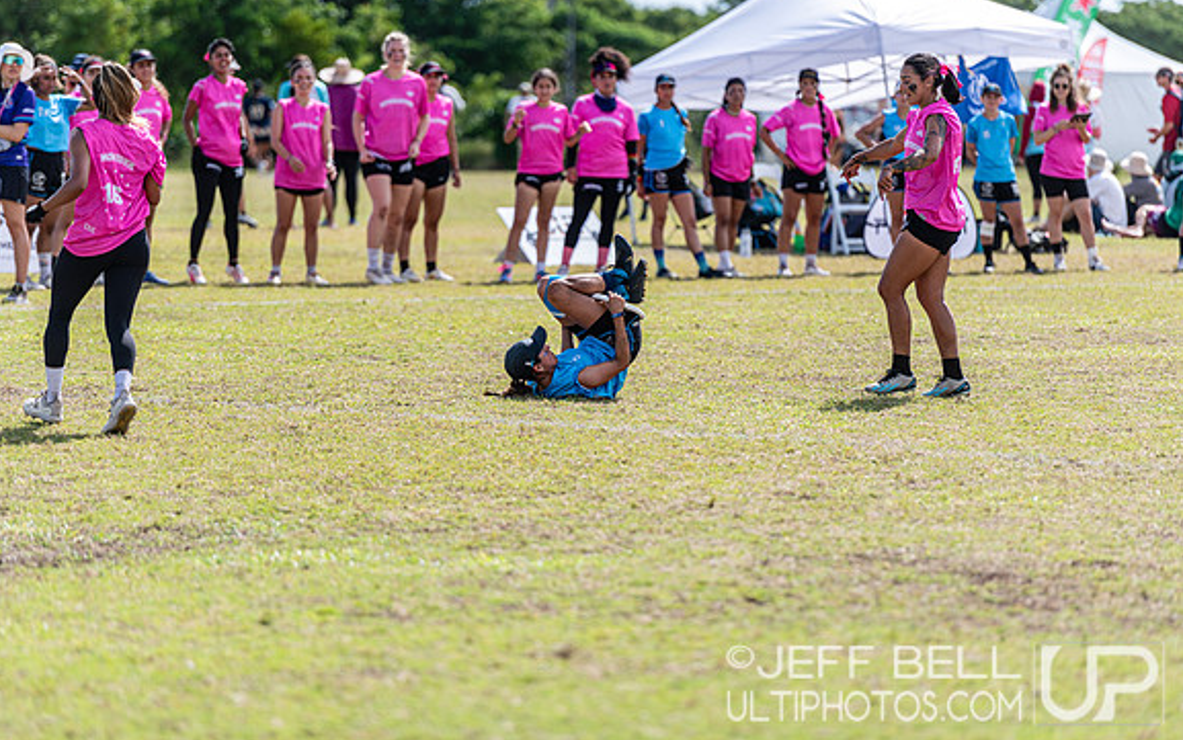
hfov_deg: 10.2
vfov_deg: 6.4
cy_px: 350
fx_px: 6611
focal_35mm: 205
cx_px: 590
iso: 90
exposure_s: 1/1250
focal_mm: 200
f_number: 3.2
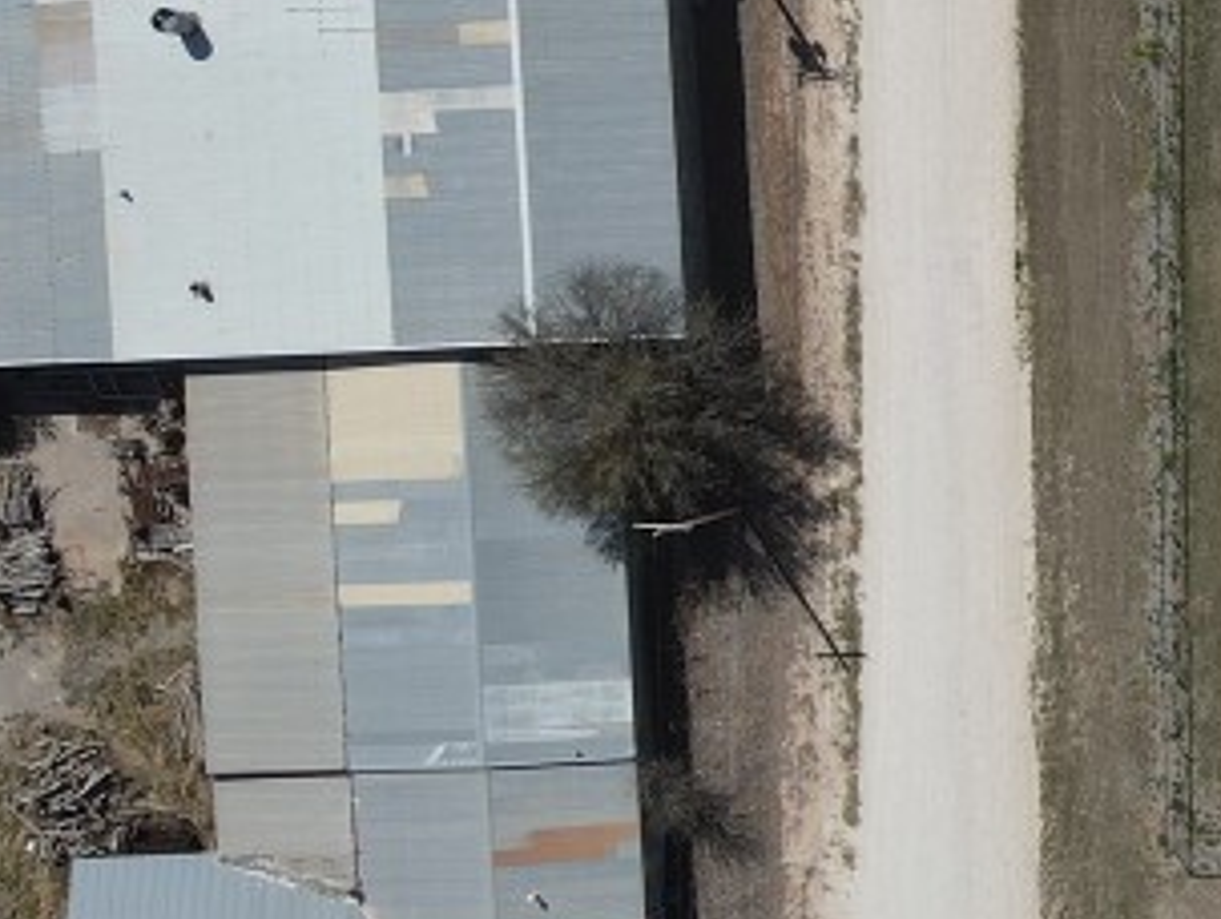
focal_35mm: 81
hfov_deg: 21.2
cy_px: 318
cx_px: 1701
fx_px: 2860
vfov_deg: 18.2
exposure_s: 1/1000
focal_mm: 4.5
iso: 100
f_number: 2.8
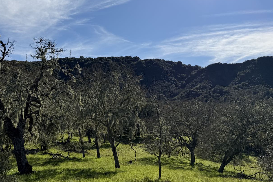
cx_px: 92
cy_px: 71
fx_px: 296
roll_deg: +0.5
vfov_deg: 34.1
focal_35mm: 39
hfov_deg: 48.7
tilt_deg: +11.1
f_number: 1.78
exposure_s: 1/9091
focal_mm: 6.76
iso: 80
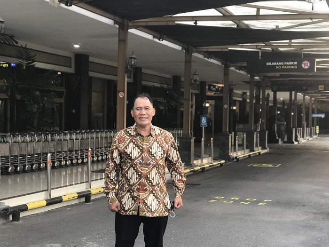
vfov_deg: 25.7
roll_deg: -0.2
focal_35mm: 57
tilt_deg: -0.6
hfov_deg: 33.8
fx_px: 542
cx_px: 164
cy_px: 124
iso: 64
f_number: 2.8
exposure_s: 1/50
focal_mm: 6.6
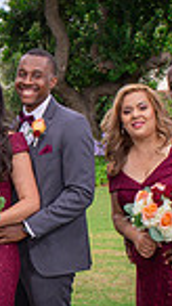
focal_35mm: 100
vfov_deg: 21.3
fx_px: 812
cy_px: 180
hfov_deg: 11.7
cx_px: -65
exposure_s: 1/250
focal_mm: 24
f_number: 8
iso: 400
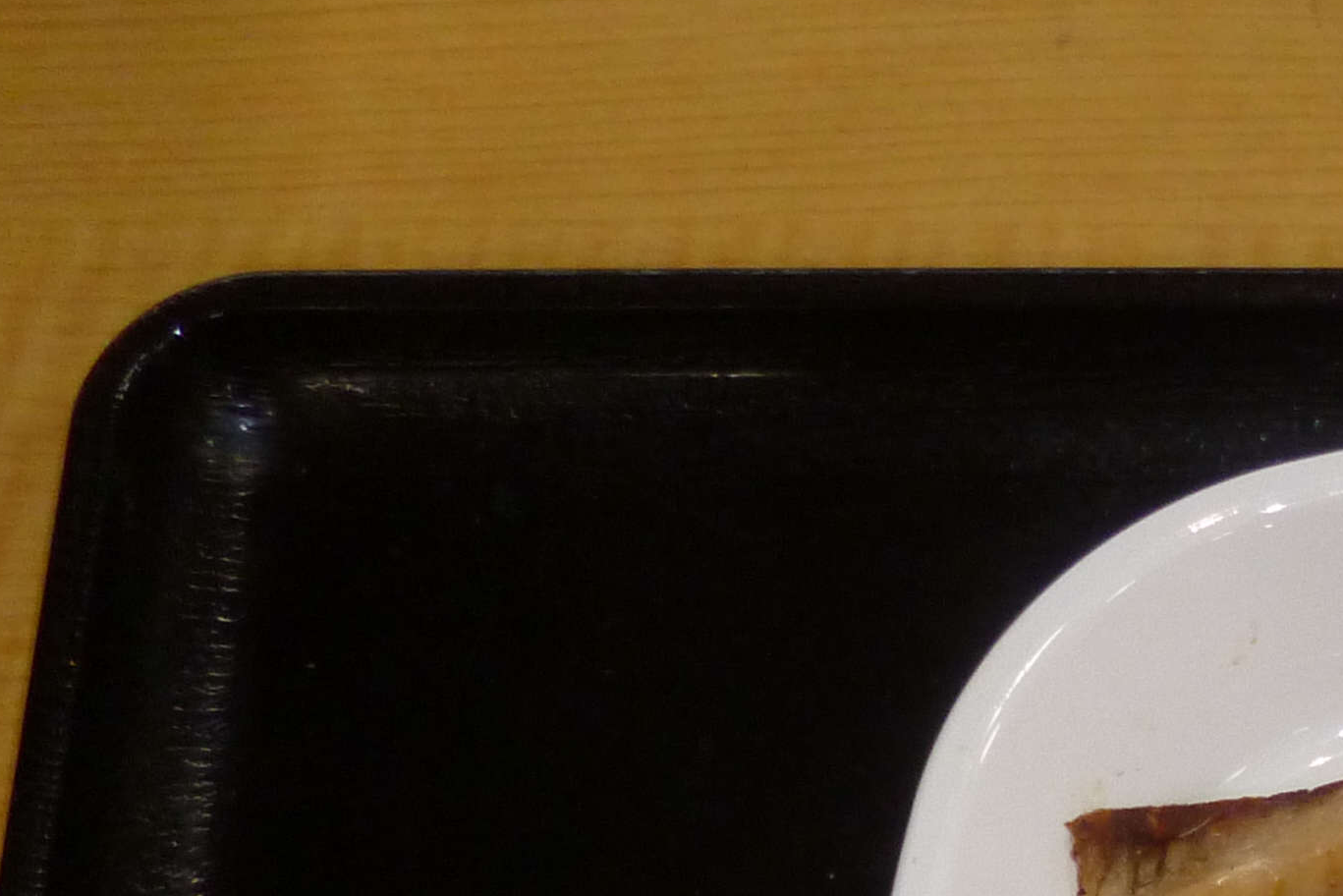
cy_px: 1475
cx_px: 1929
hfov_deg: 19.6
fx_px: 3433
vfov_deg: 13.7
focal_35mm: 92
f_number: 3.1
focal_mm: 5
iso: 200
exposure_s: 1/60
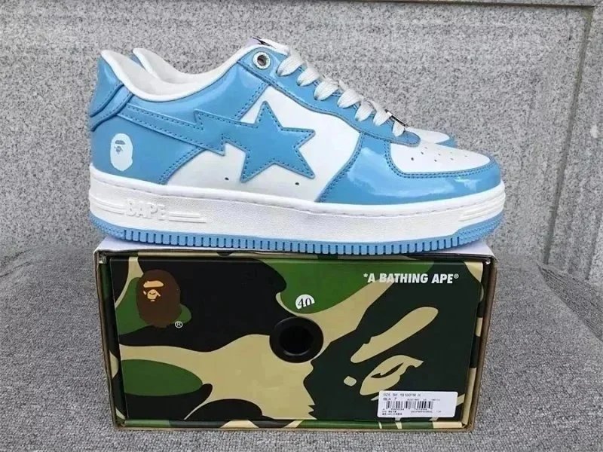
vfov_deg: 45.4
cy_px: 226
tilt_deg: -19.8
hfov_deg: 58.4
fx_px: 540
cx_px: 302
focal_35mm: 31
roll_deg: -1.1
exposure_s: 1/473
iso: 25
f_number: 2.4
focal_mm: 3.3
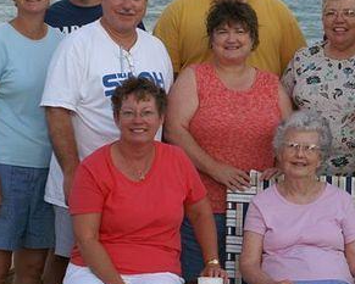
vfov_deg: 11.1
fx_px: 1461
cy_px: 94
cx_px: 259
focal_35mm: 139
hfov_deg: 13.8
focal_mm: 45
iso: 100
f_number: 7.1
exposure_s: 1/125
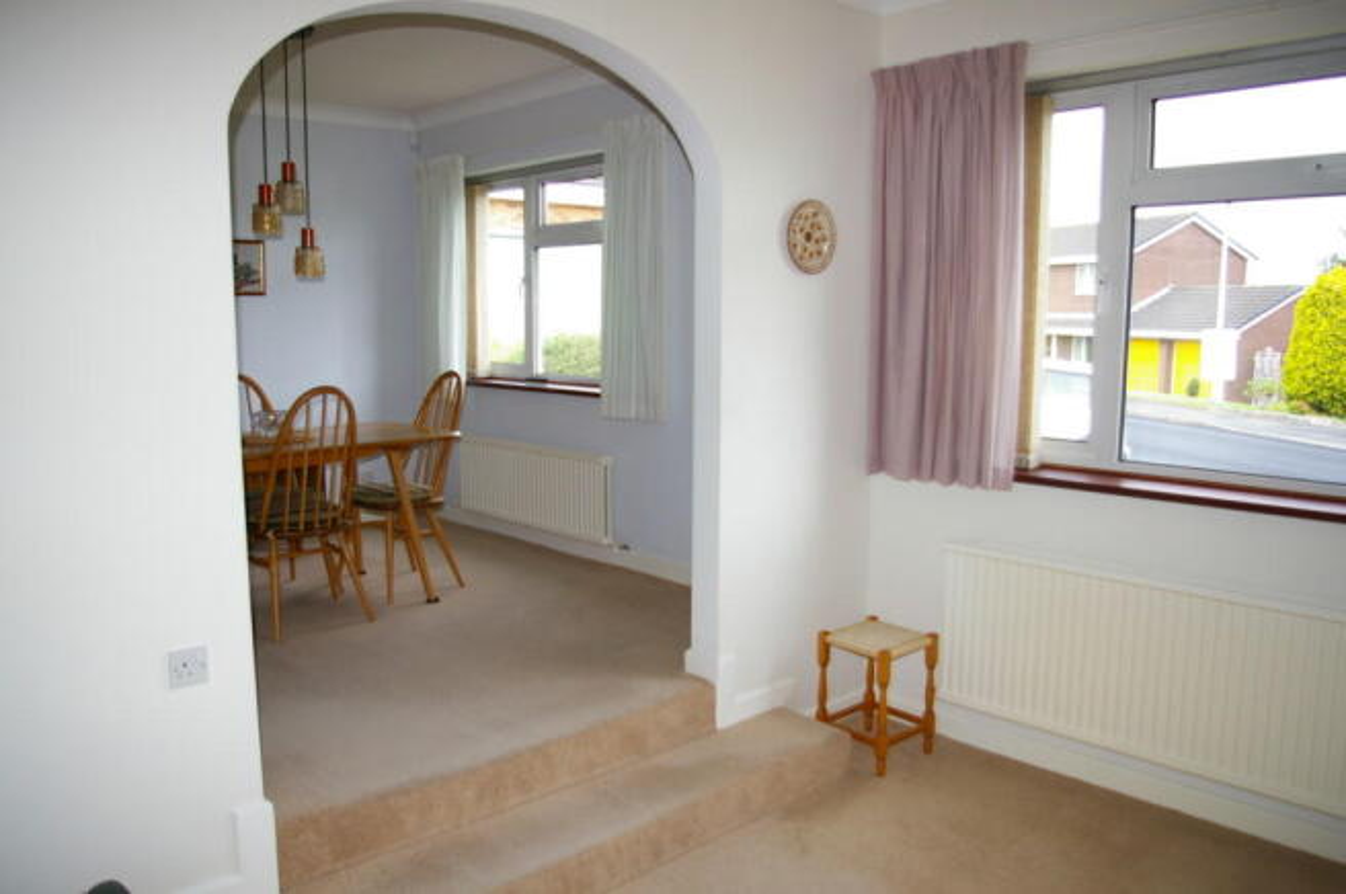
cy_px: 447
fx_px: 1008
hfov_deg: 67.4
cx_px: 673
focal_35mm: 27
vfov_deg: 47.8
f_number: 3.5
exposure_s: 1/60
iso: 200
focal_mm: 18
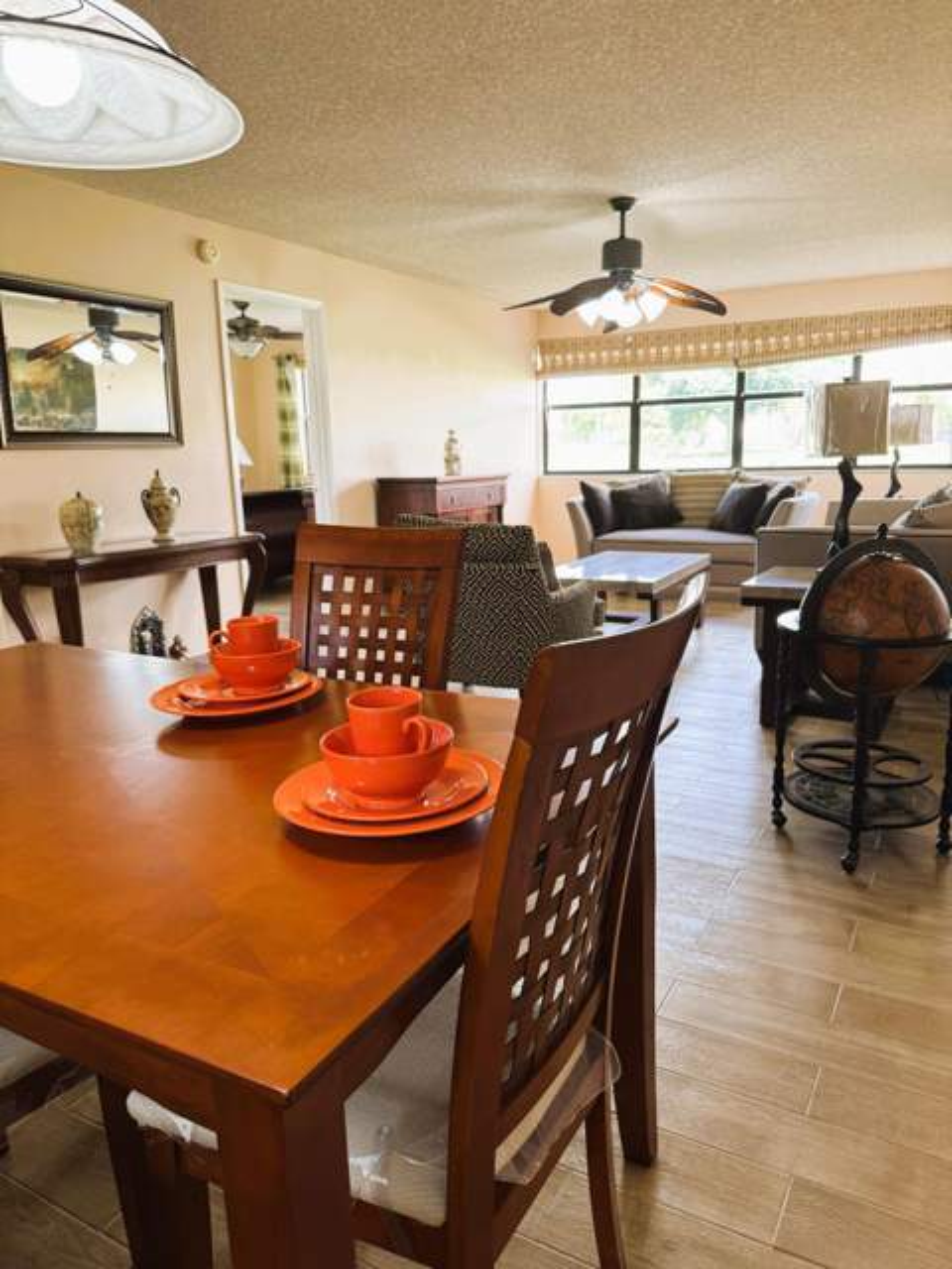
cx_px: 476
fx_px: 880
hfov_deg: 56.8
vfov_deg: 71.6
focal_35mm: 24
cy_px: 634
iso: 125
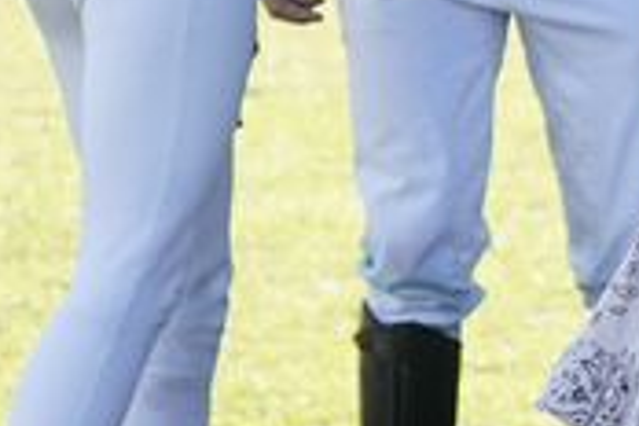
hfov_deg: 3.9
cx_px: 2185
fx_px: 8928
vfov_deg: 2.7
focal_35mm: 503
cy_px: -59
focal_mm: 73
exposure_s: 1/1600
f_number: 4
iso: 800
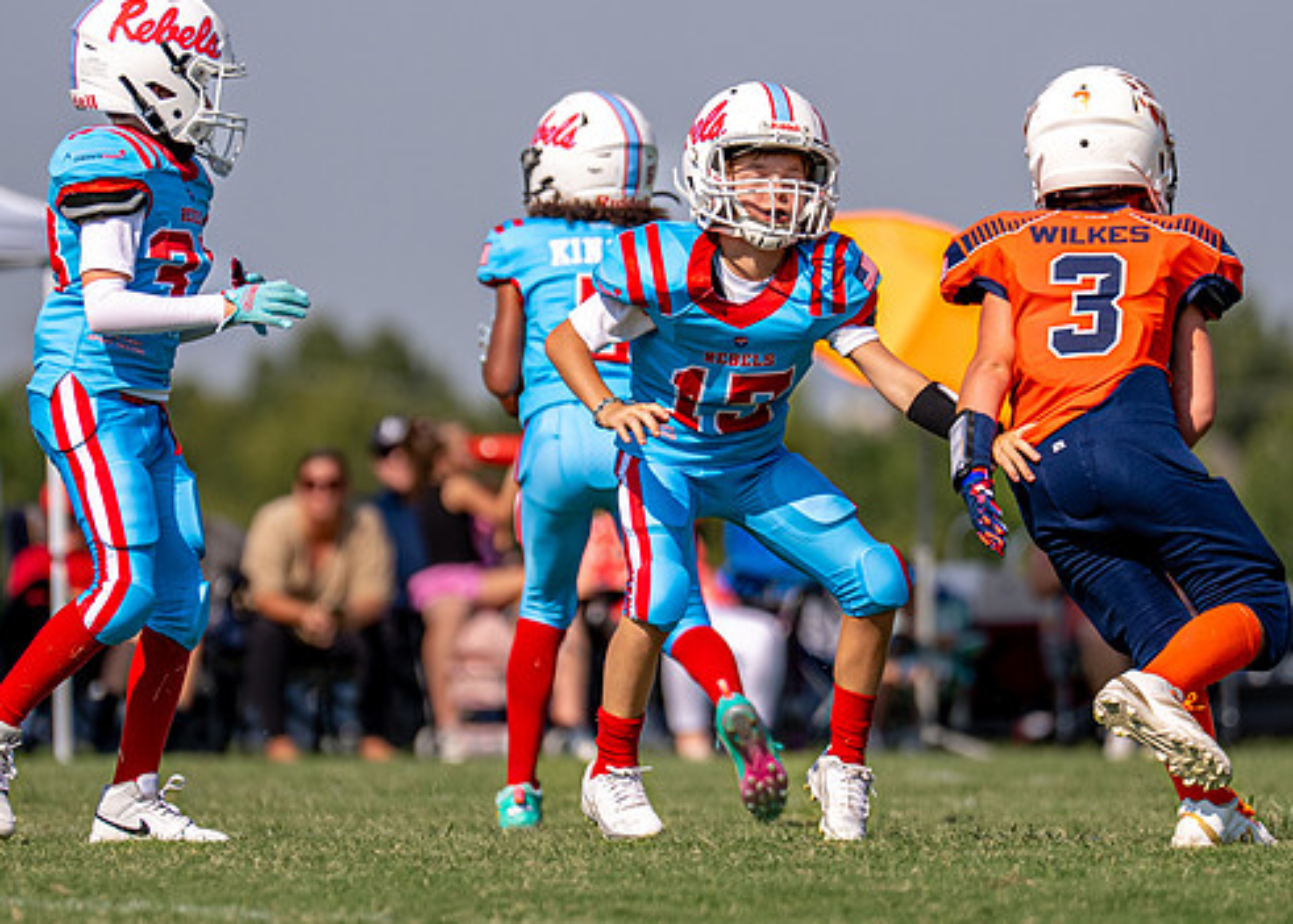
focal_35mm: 516
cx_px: 653
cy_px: 437
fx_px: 18954
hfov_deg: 3.9
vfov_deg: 2.8
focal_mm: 200
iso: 125
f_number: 2.8
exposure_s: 1/3200
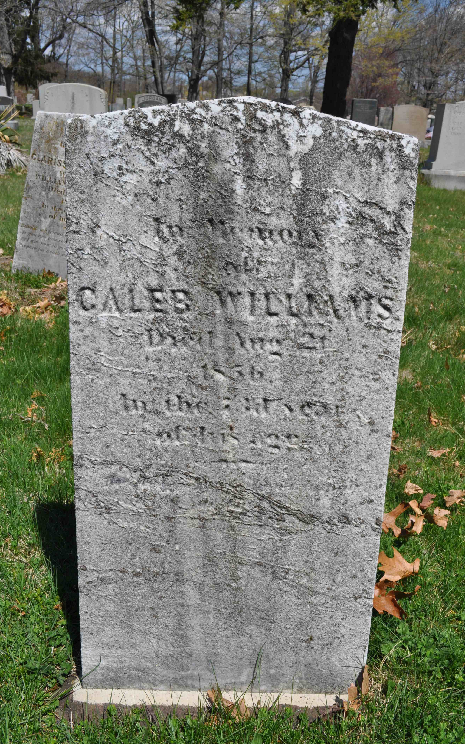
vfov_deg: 56.7
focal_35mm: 34
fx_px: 689
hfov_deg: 37.3
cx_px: 243
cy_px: 371
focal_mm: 22
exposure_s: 1/400
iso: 200
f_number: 10
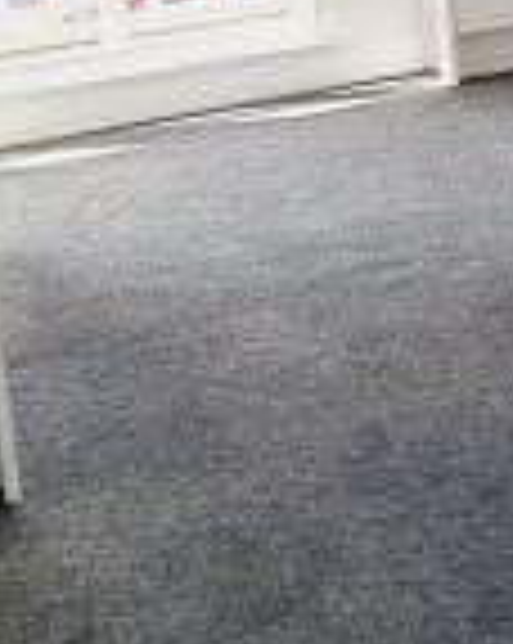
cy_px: -153
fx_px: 1350
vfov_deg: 24.1
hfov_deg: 14.5
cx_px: 1215
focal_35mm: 71
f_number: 2.2
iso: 50
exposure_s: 1/219
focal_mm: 2.2
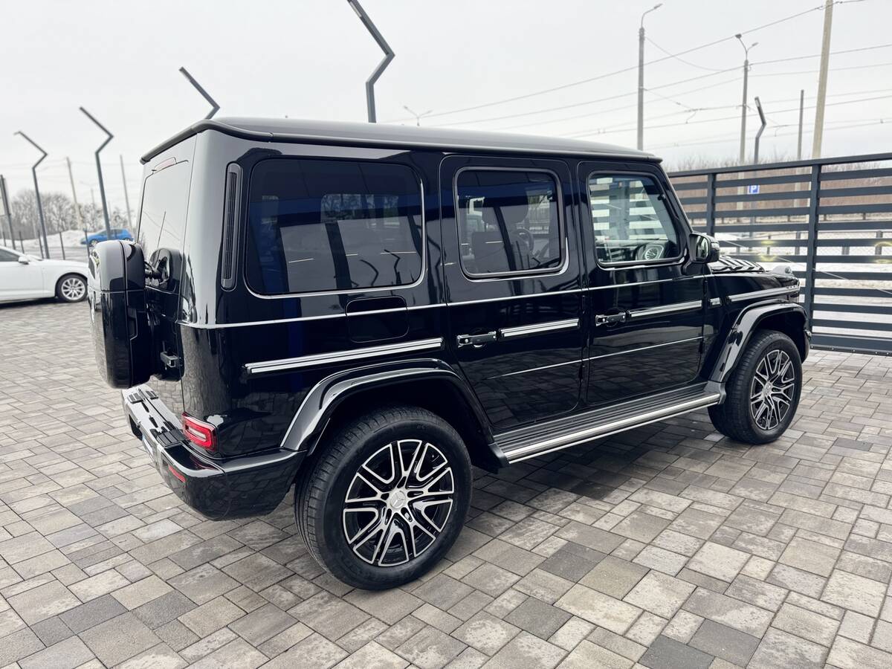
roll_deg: +3.2
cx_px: 446
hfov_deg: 71.6
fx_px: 618
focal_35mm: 24
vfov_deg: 56.8
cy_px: 334
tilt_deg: -10.7
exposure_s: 1/259
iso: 80
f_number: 1.78
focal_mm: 6.76
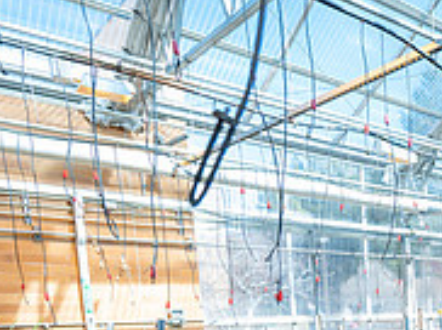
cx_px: 554
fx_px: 548
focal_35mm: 43
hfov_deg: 33.8
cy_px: 380
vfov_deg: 29.5
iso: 100
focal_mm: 14
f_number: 4
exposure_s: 1/160
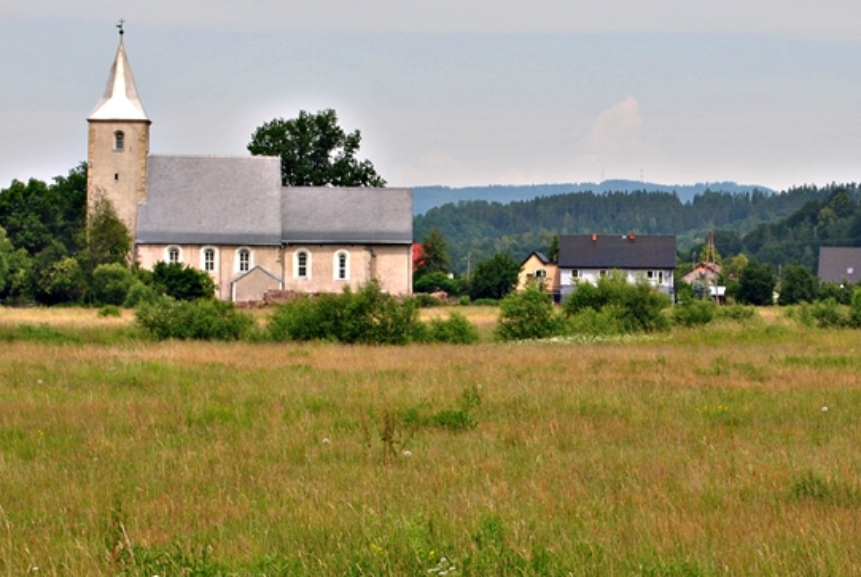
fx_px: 2390
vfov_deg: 13.8
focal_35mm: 100
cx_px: 602
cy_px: 339
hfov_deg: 20.3
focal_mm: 45
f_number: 10
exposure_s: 1/250
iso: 140
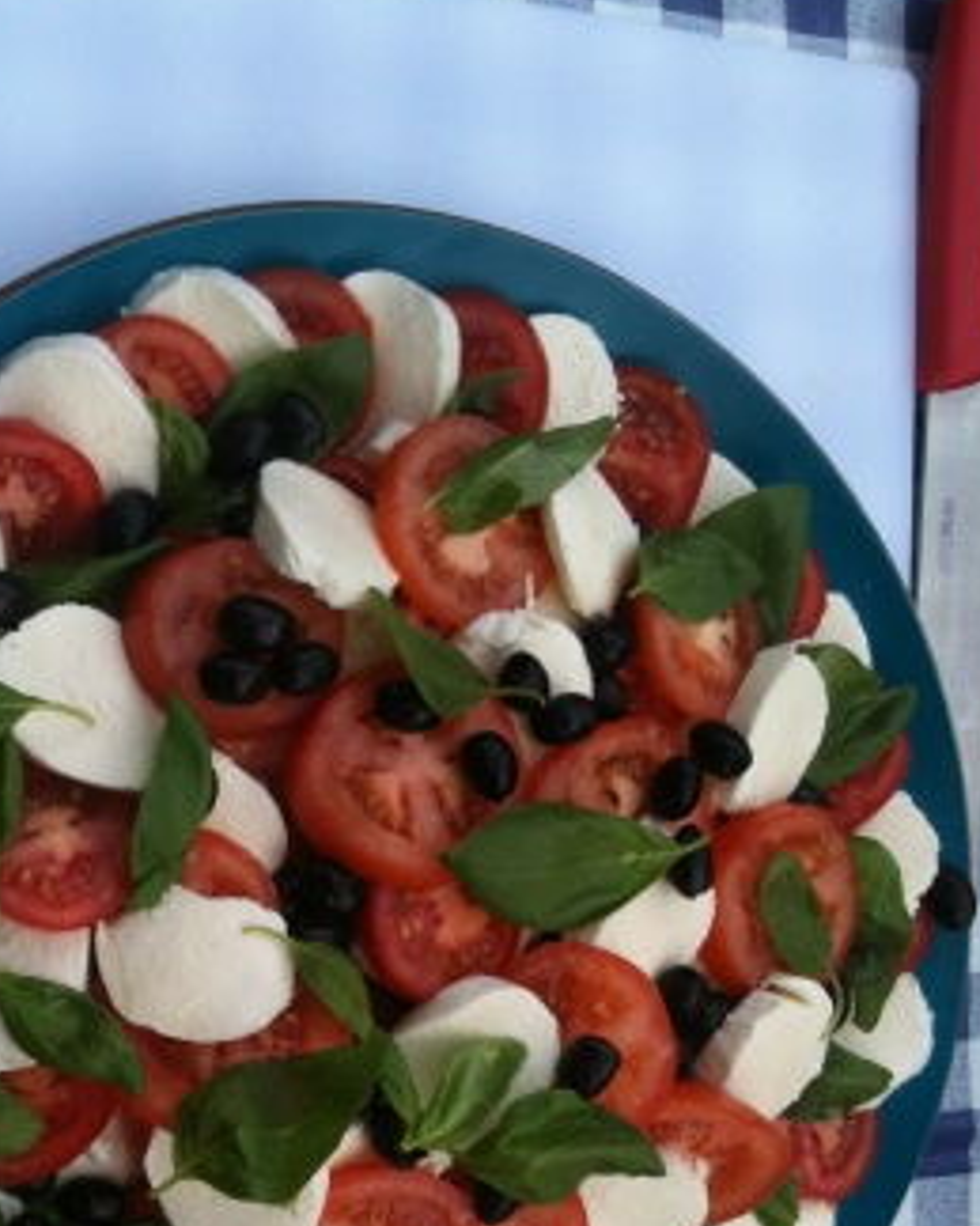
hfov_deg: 27.9
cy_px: 912
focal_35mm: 54
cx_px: 303
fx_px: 1959
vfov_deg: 34.1
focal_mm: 3.85
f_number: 2.8
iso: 64
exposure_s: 1/431
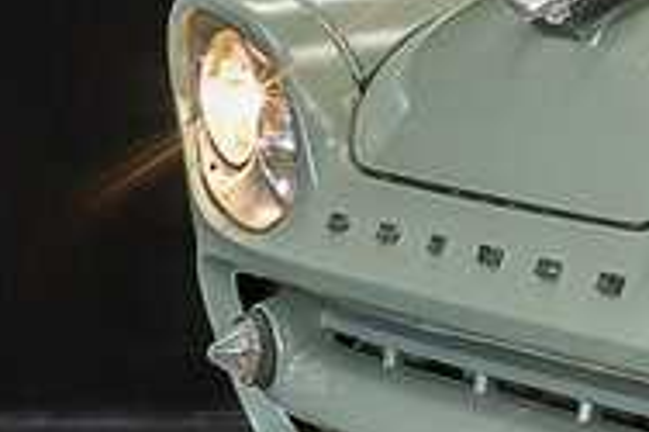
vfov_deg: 5.6
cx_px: 1868
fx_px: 4377
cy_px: 356
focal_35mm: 243
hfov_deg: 7.5
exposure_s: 1/1.67
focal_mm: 38
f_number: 10
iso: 250
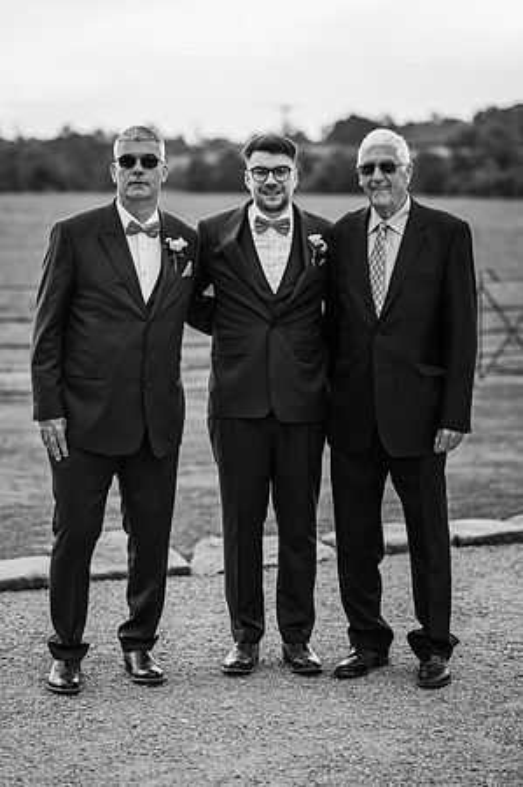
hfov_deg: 16.0
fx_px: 1856
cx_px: 262
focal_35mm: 85
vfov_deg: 23.9
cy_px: 394
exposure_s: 1/2000
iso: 100
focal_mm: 85
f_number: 2.2
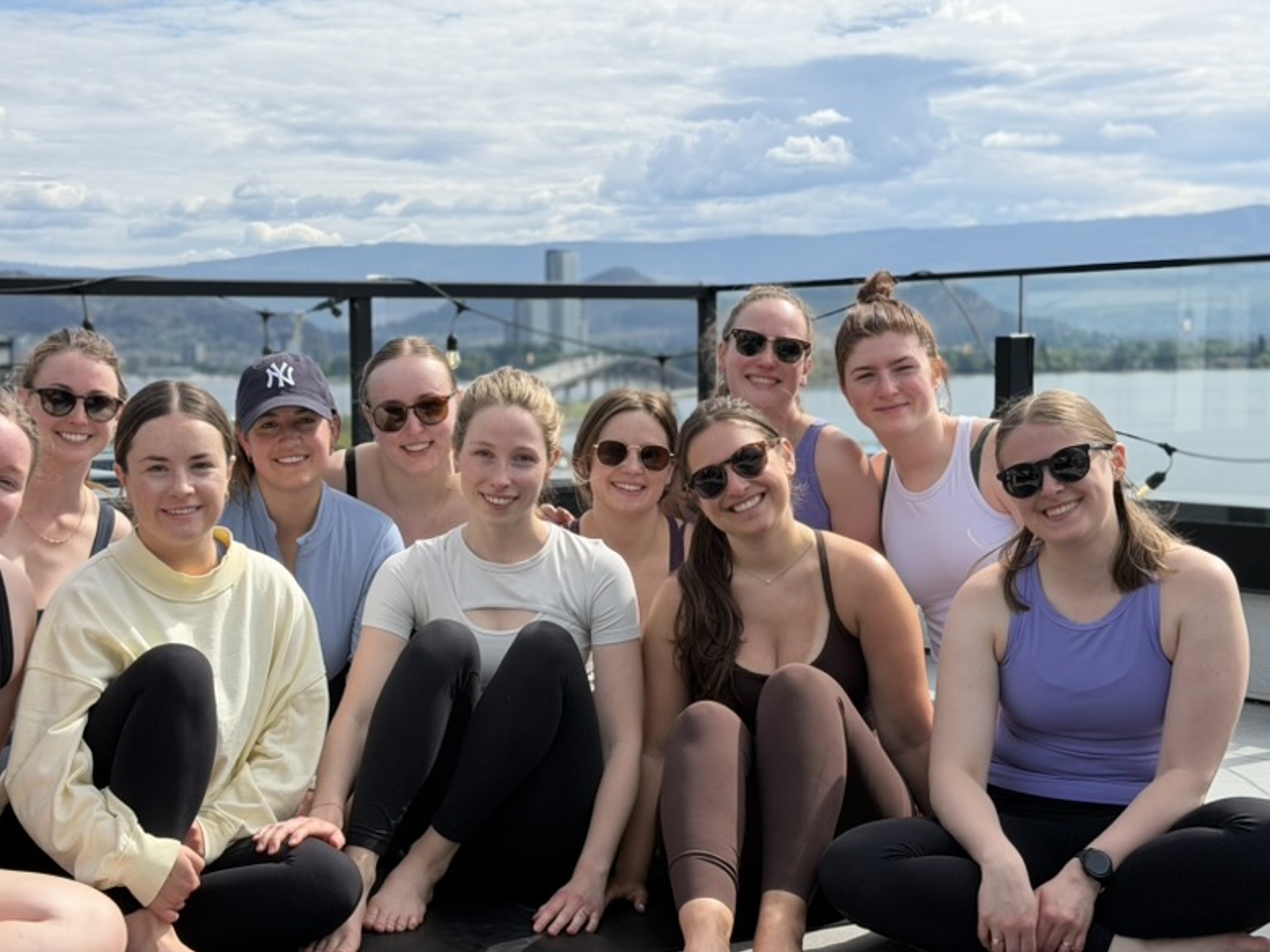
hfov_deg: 30.6
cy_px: 560
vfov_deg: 23.3
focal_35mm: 63
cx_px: 497
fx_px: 2311
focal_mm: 6.76
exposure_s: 1/4098
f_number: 1.78
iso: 64
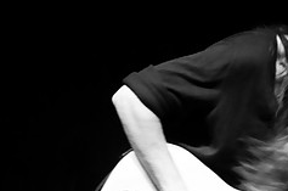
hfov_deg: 18.3
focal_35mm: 110
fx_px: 878
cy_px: 190
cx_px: 267
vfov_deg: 12.3
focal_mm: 30
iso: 1000
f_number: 1.8
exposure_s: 1/60
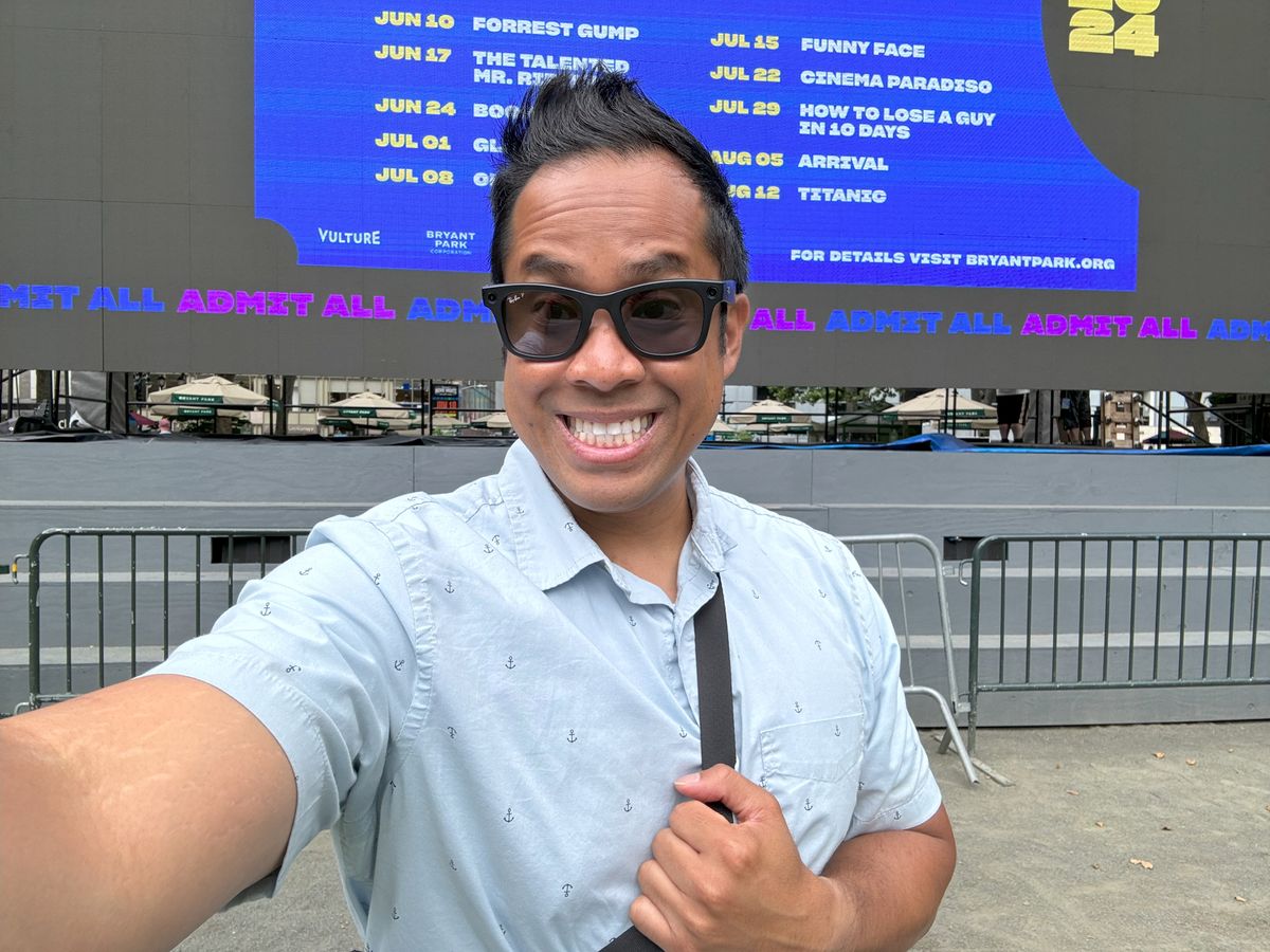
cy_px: 476
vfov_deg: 58.9
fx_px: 844
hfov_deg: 73.9
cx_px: 635
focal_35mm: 23
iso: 25
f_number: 1.9
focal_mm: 2.69
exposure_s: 1/185
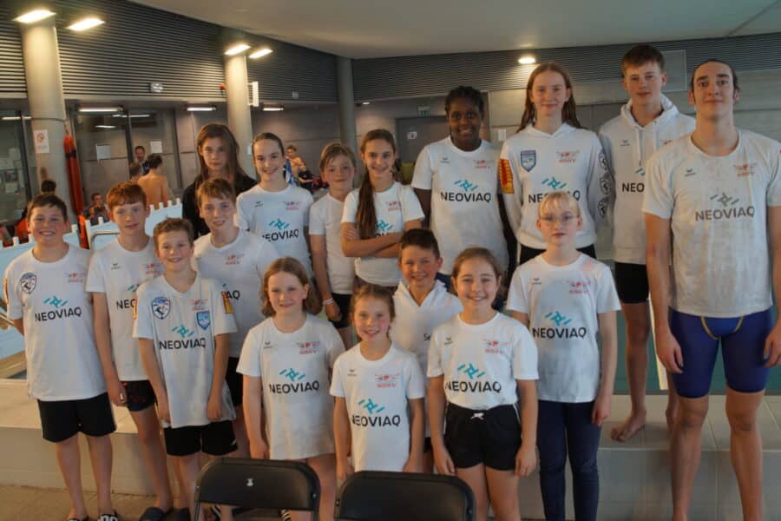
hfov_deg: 53.1
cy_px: 260
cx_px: 390
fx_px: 781
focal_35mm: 36
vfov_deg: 36.9
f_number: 4
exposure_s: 1/160
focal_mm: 24
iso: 500
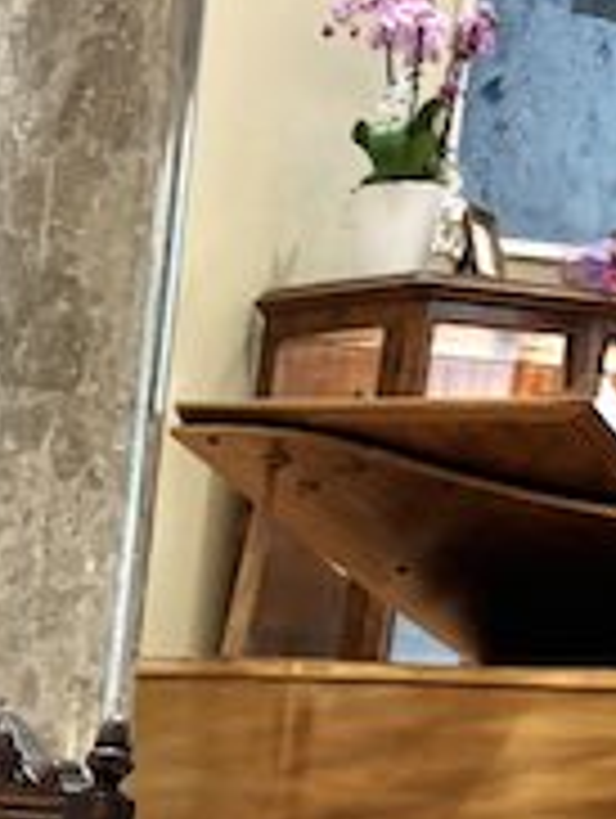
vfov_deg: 15.1
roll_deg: -2.4
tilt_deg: -16.5
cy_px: 1454
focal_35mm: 114
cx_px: -710
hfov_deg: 11.4
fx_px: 2699
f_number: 1.6
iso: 80
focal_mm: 5.96
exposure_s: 1/60
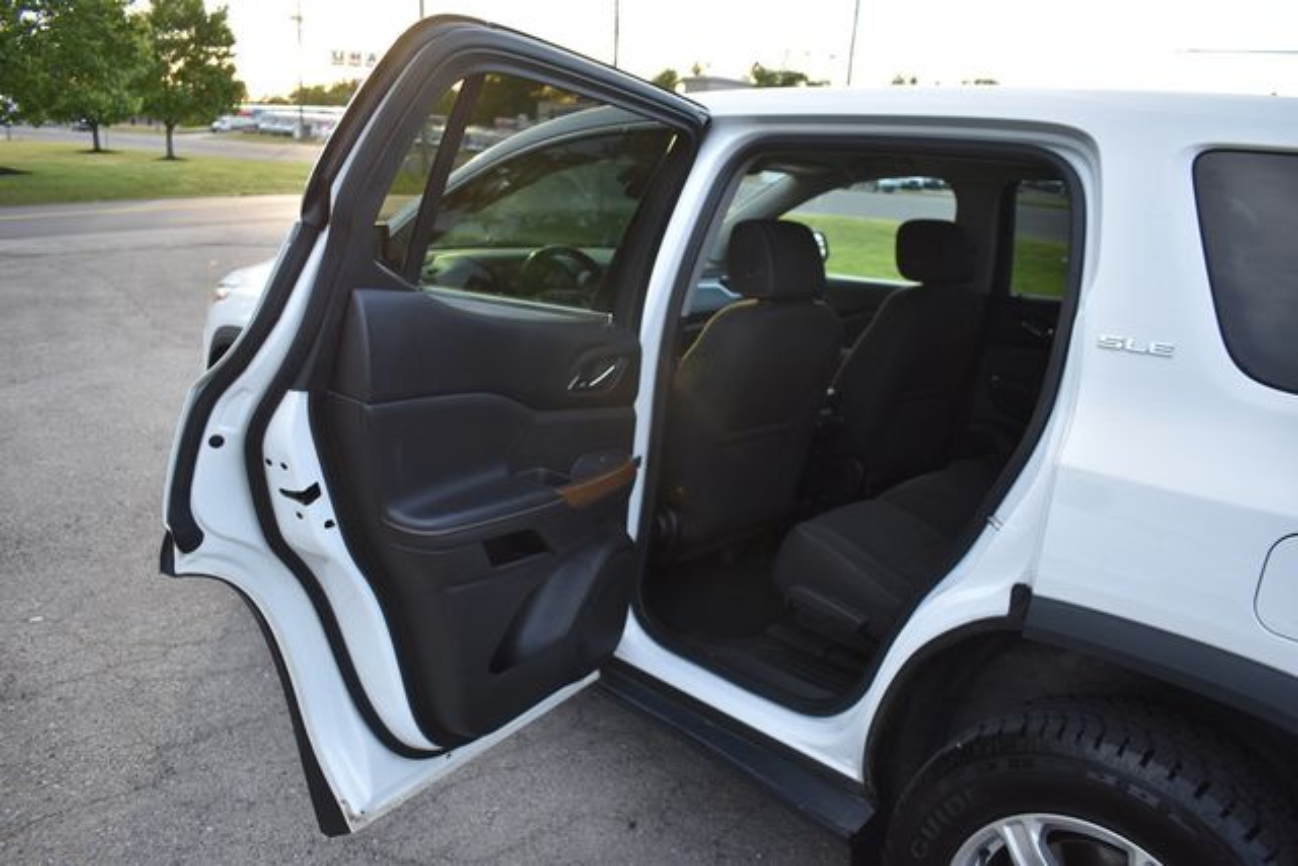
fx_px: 974
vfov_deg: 48.0
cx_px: 649
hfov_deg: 67.4
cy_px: 433
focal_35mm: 27
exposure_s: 1/250
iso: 400
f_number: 4
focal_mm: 18
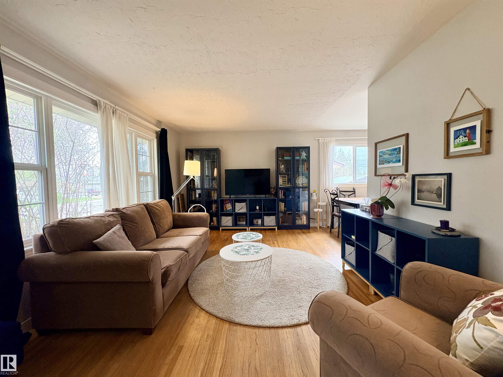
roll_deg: +1.5
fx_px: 203
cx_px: 252
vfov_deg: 85.7
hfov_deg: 102.1
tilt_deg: -2.1
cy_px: 188
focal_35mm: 14
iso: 320
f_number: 2.2
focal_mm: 2.22
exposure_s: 1/120
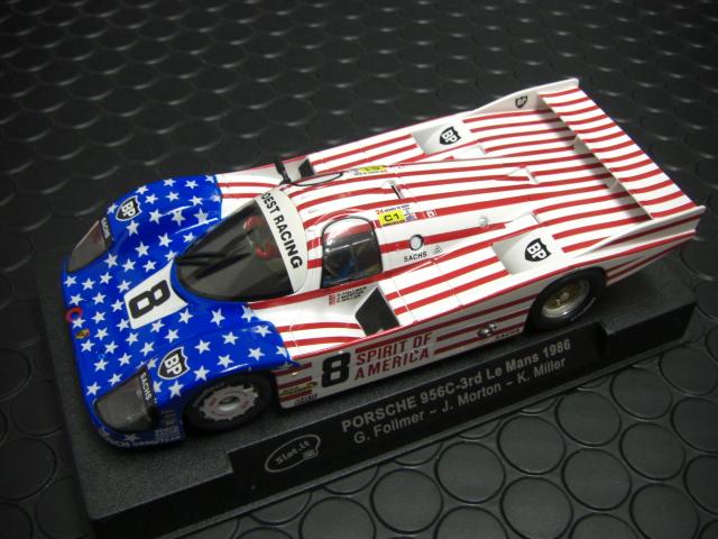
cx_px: 359
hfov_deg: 49.0
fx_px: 788
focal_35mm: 38
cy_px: 270
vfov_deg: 37.7
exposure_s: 1/25
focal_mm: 6.3
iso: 200
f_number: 3.4
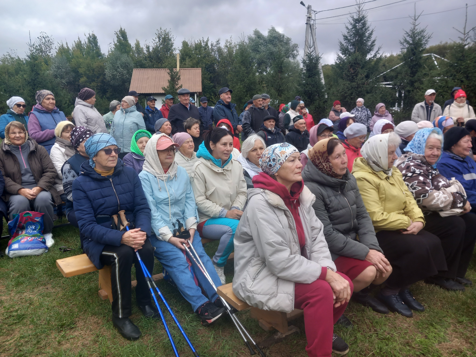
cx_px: 238
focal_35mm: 27
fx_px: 371
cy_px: 178
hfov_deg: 65.3
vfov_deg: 51.4
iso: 20
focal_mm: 4
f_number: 1.8
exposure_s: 1/122
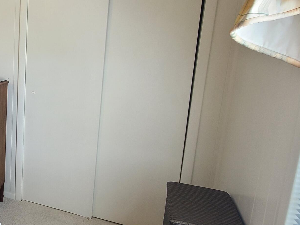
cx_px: -42
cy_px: 99
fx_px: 277
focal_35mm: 32
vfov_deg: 44.1
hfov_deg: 42.4
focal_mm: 2.2
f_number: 2.2
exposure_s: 1/60
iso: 160
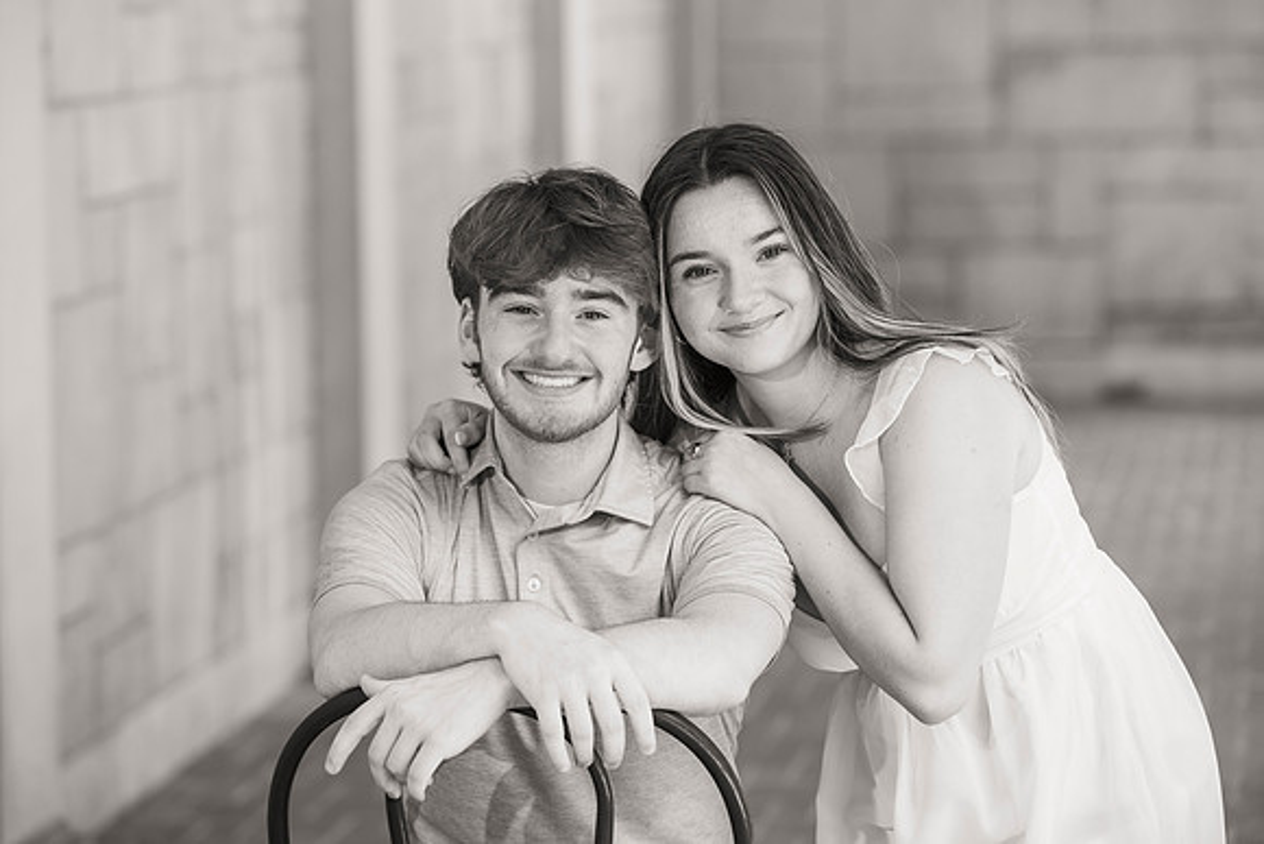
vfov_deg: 9.7
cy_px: 394
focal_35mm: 141
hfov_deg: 14.5
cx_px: 583
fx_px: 4963
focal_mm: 130
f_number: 4
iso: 320
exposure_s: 1/200
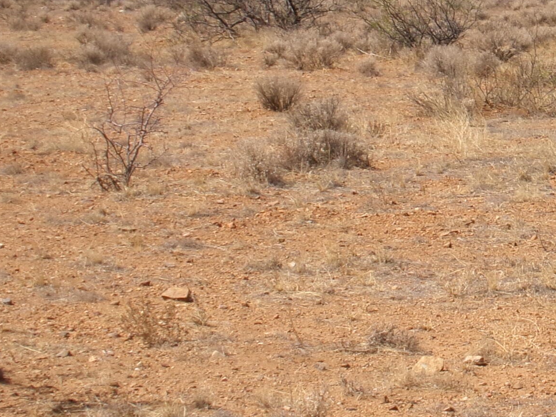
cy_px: 129
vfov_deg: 9.9
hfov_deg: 13.0
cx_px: 545
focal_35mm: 150
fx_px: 2409
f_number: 13.18
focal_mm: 10.3
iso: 100
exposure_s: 1/85
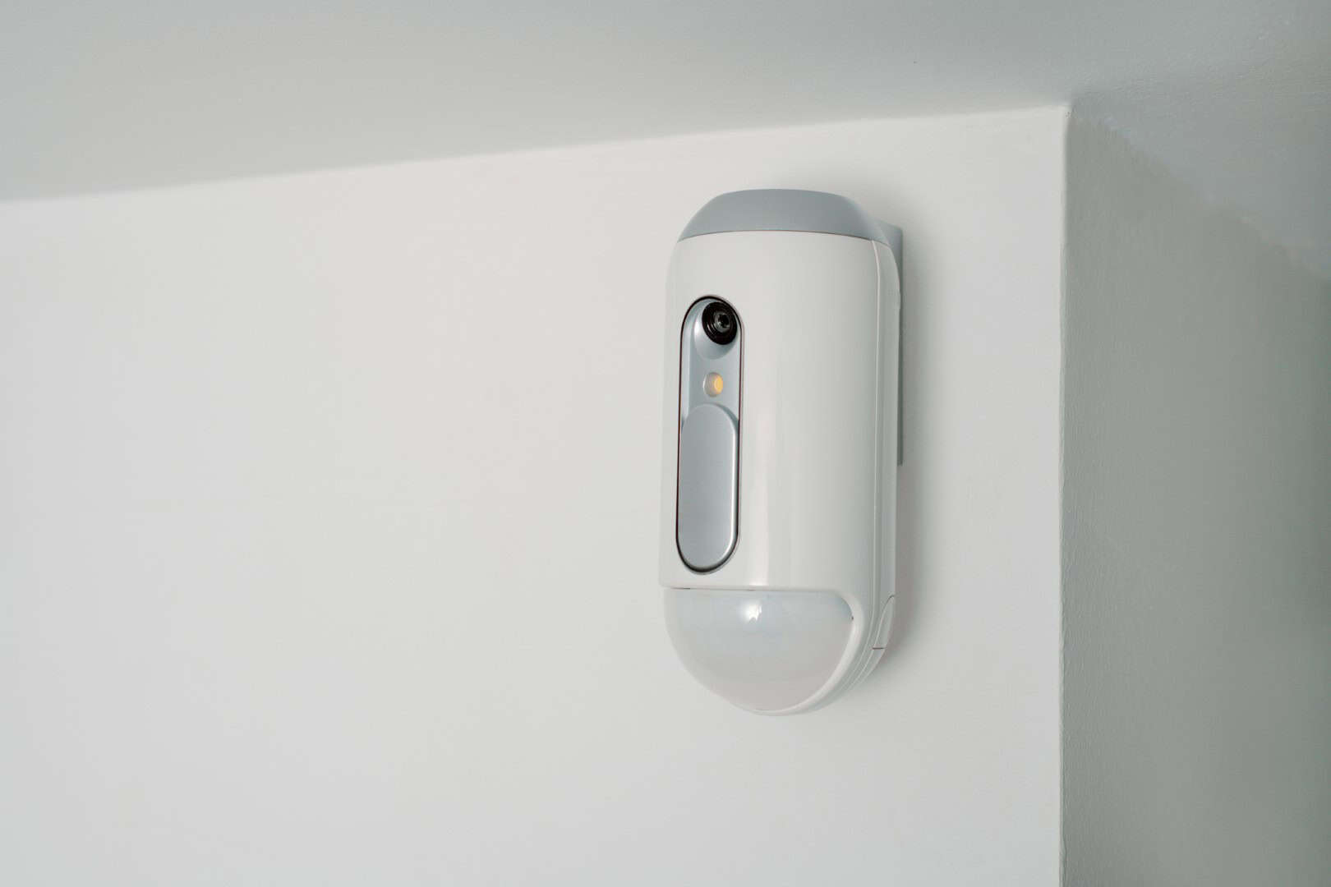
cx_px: 666
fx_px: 1848
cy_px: 444
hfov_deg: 39.6
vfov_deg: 27.0
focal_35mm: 50
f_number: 5.6
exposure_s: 1/200
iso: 64
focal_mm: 50
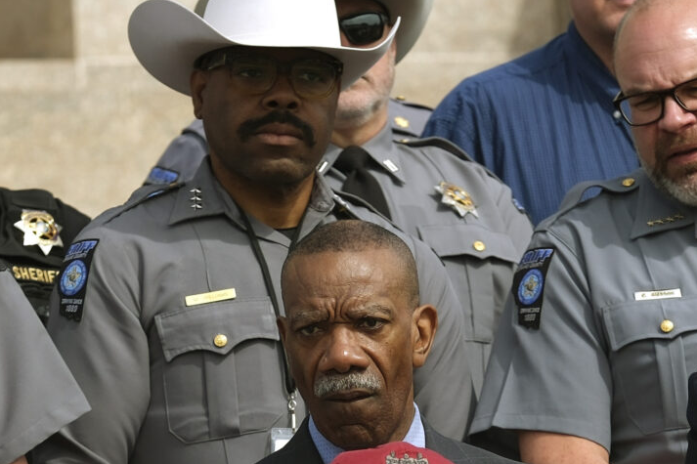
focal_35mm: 406
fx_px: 7858
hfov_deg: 5.1
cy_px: 643
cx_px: 381
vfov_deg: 3.4
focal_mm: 75
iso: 80
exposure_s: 1/600
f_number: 4
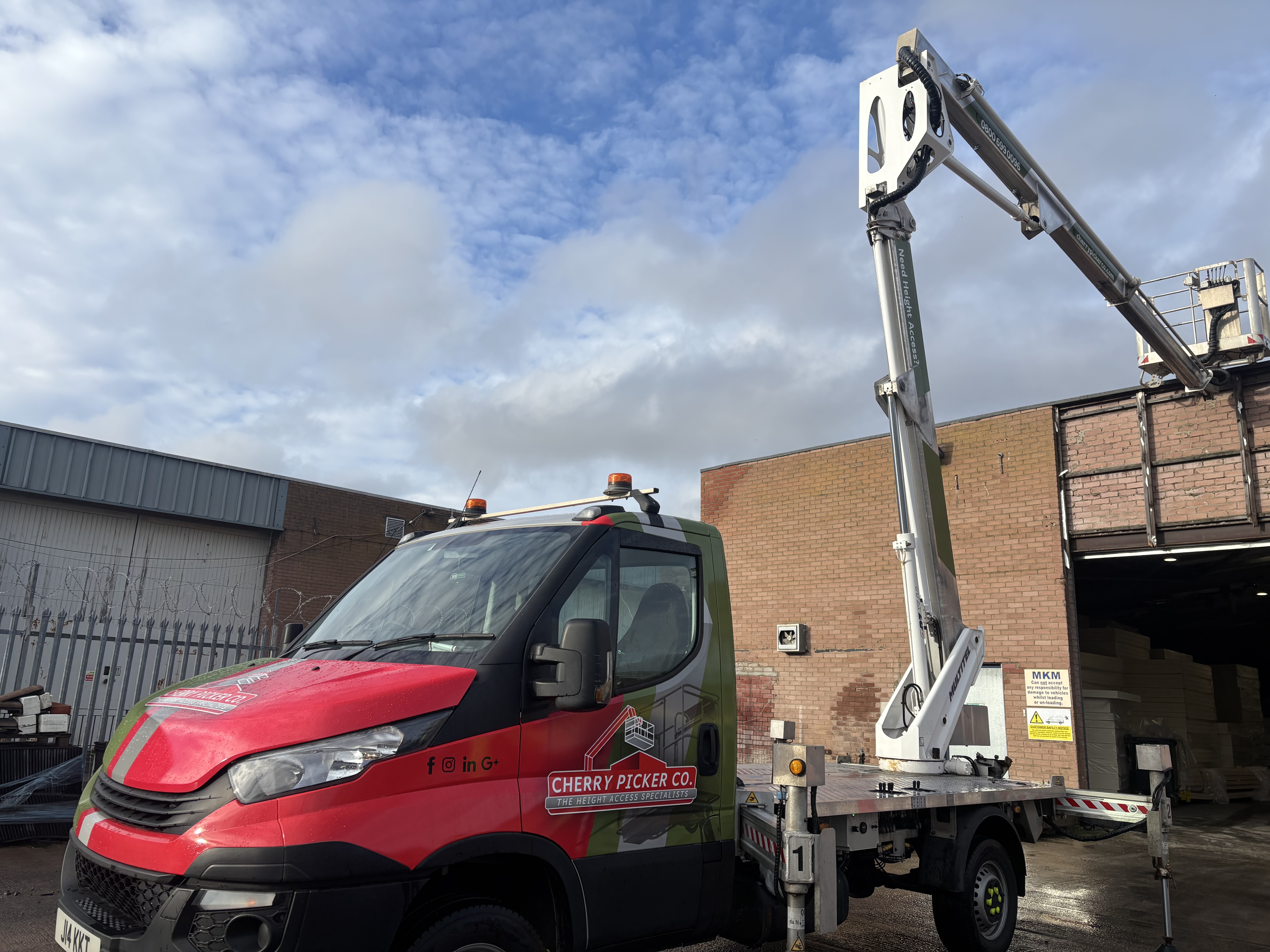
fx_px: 954
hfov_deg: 67.3
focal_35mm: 26
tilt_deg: +14.0
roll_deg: -3.0
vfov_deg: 53.1
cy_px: 476
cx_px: 635
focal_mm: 5.96
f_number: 1.6
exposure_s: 1/1984
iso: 50
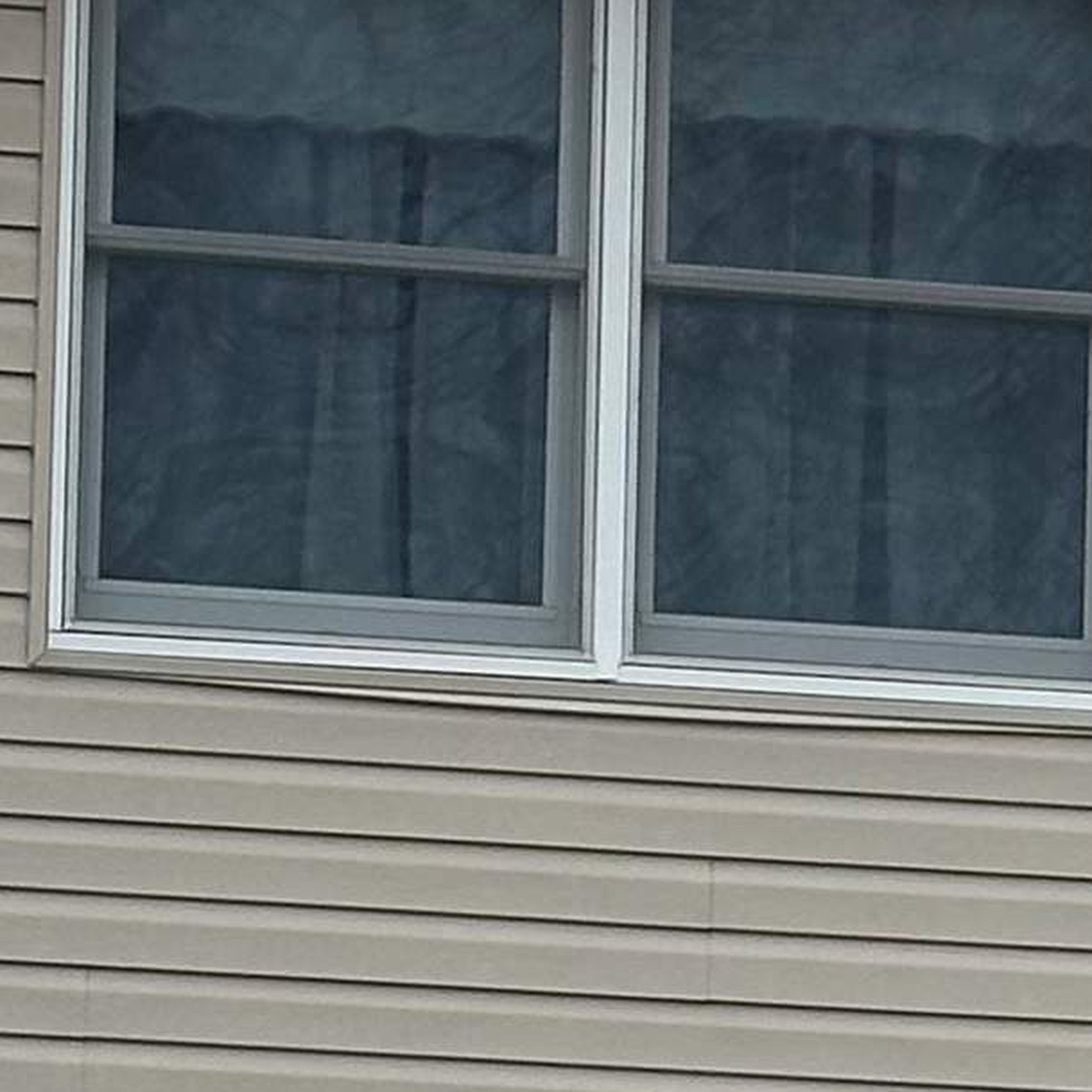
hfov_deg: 6.2
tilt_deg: +9.1
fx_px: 10029
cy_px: 1343
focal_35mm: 281
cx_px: 1533
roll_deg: -4.0
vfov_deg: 6.2
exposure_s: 1/1242
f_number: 1.78
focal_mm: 6.86
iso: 64
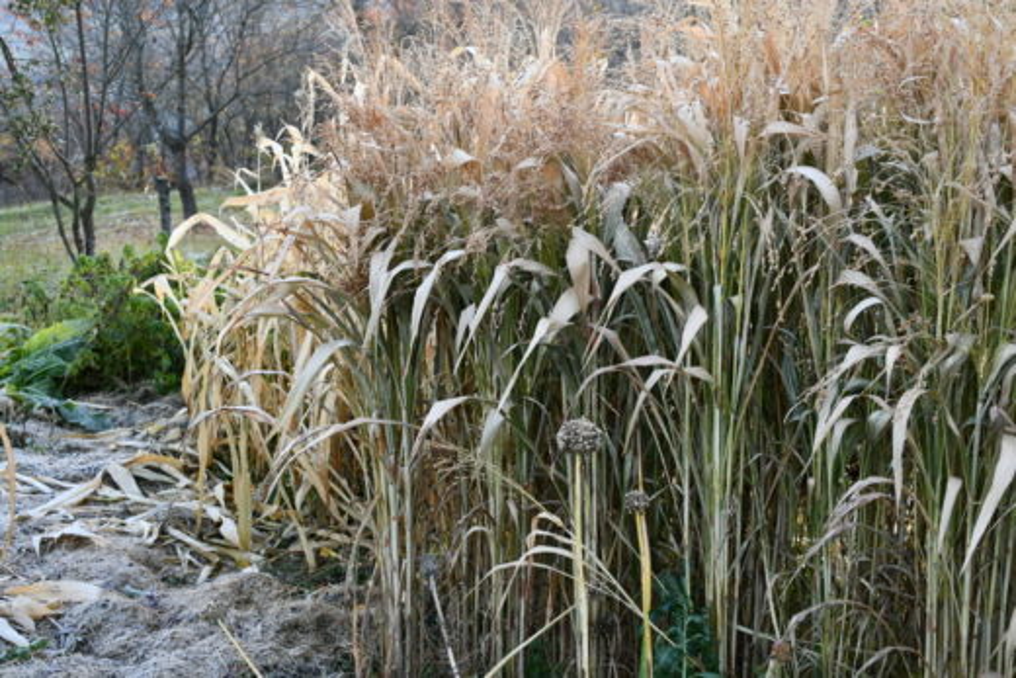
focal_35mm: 45
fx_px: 1270
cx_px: 508
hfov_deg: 43.6
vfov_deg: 29.9
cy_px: 339
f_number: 5
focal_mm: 30
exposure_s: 1/100
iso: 800
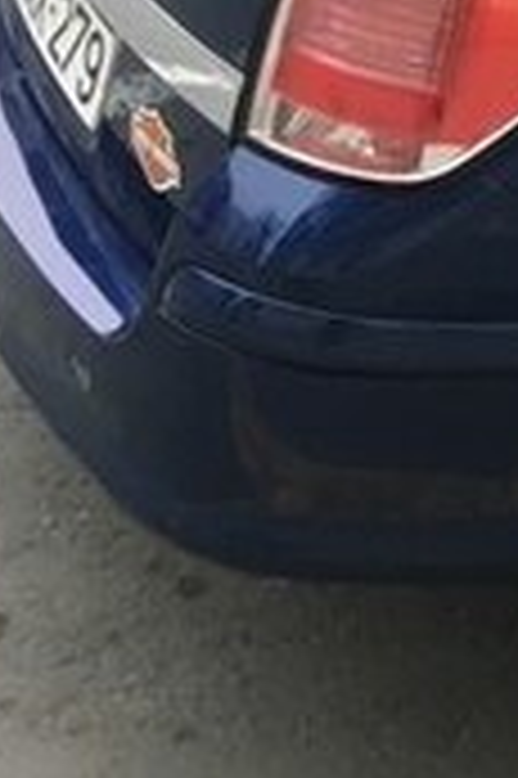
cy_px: 29
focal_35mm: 115
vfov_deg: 17.5
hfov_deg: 10.0
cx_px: 1347
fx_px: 2487
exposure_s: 1/33
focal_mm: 4.15
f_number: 2.2
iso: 80
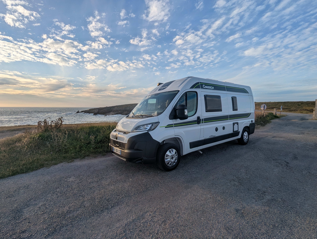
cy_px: 120
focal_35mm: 16
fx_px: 147
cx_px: 158
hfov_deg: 94.4
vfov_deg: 78.2
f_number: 2.2
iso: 40
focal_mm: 2.35
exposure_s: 1/1176
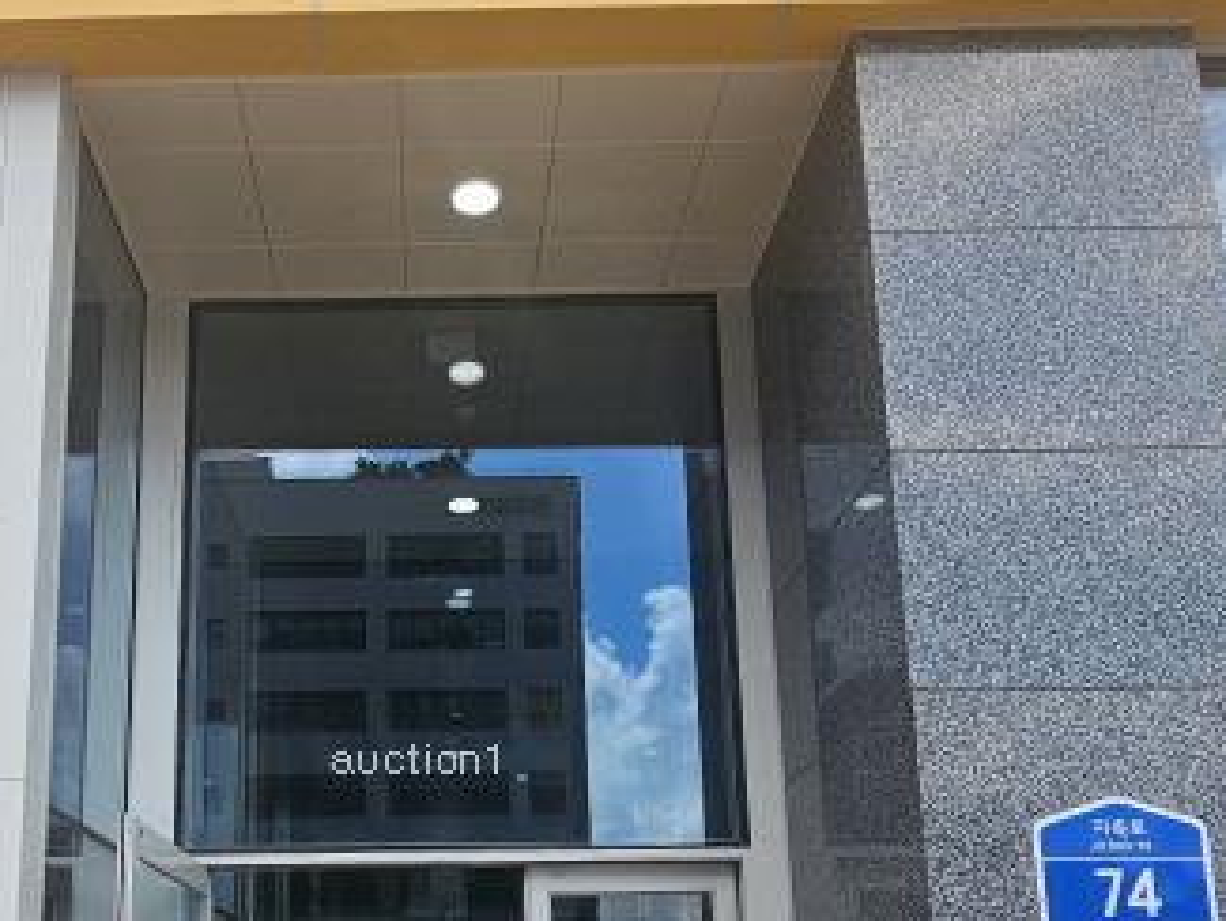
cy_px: 785
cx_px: 415
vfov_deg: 41.5
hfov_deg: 55.7
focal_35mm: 32
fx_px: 1134
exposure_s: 1/950
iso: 50
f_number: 2.2
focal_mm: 2.2
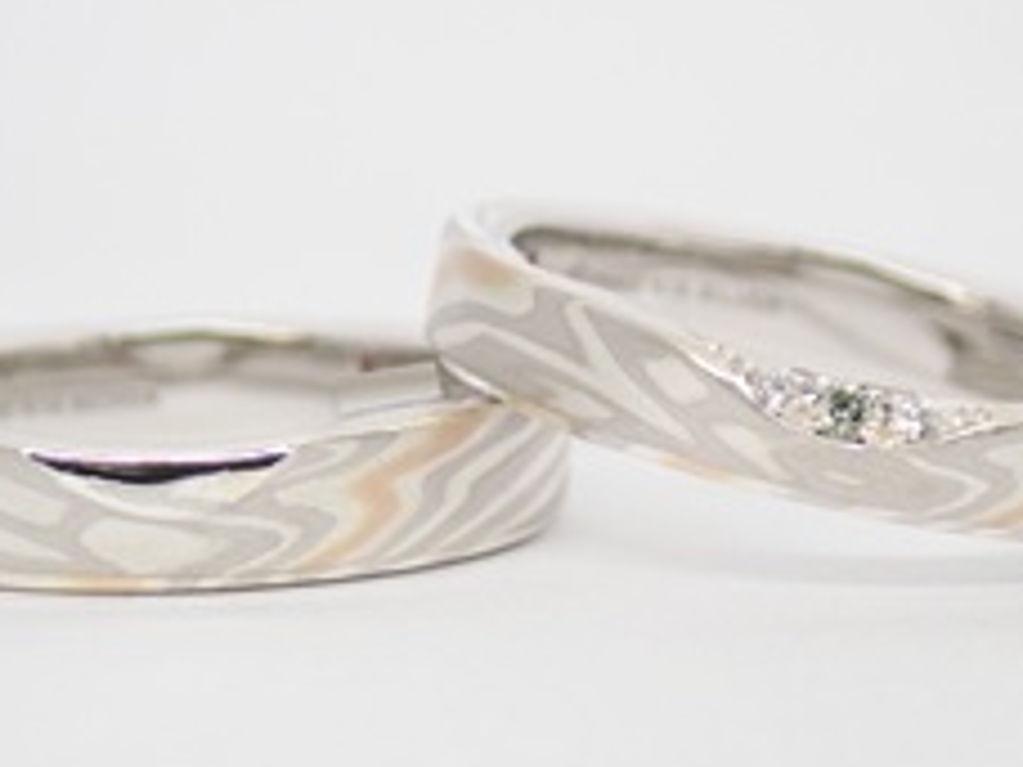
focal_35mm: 152
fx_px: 4492
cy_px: 406
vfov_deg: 9.8
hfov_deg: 13.0
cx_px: 520
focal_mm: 13.65
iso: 200
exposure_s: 1/80
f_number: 4.1
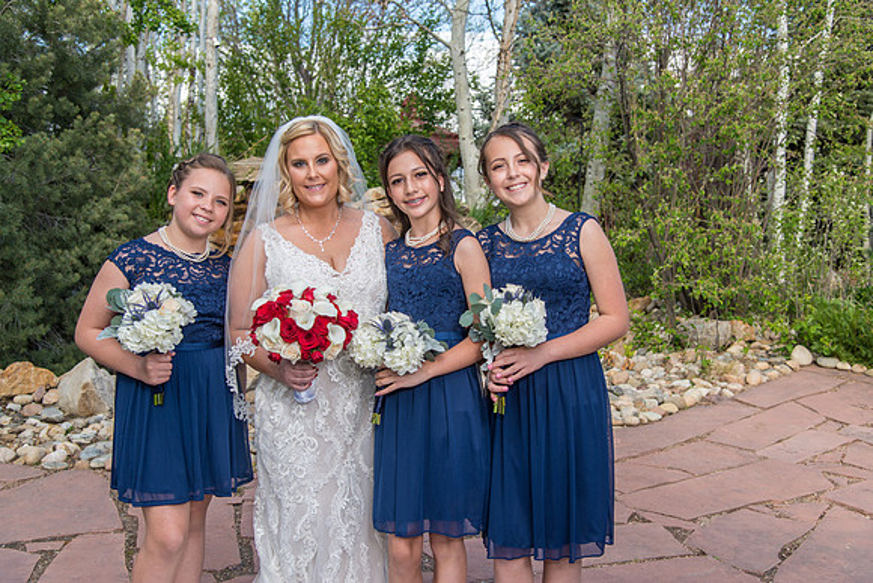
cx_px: 436
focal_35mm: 38
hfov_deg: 50.7
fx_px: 922
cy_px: 292
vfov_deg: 35.1
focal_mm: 38
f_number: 5
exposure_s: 1/250
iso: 100
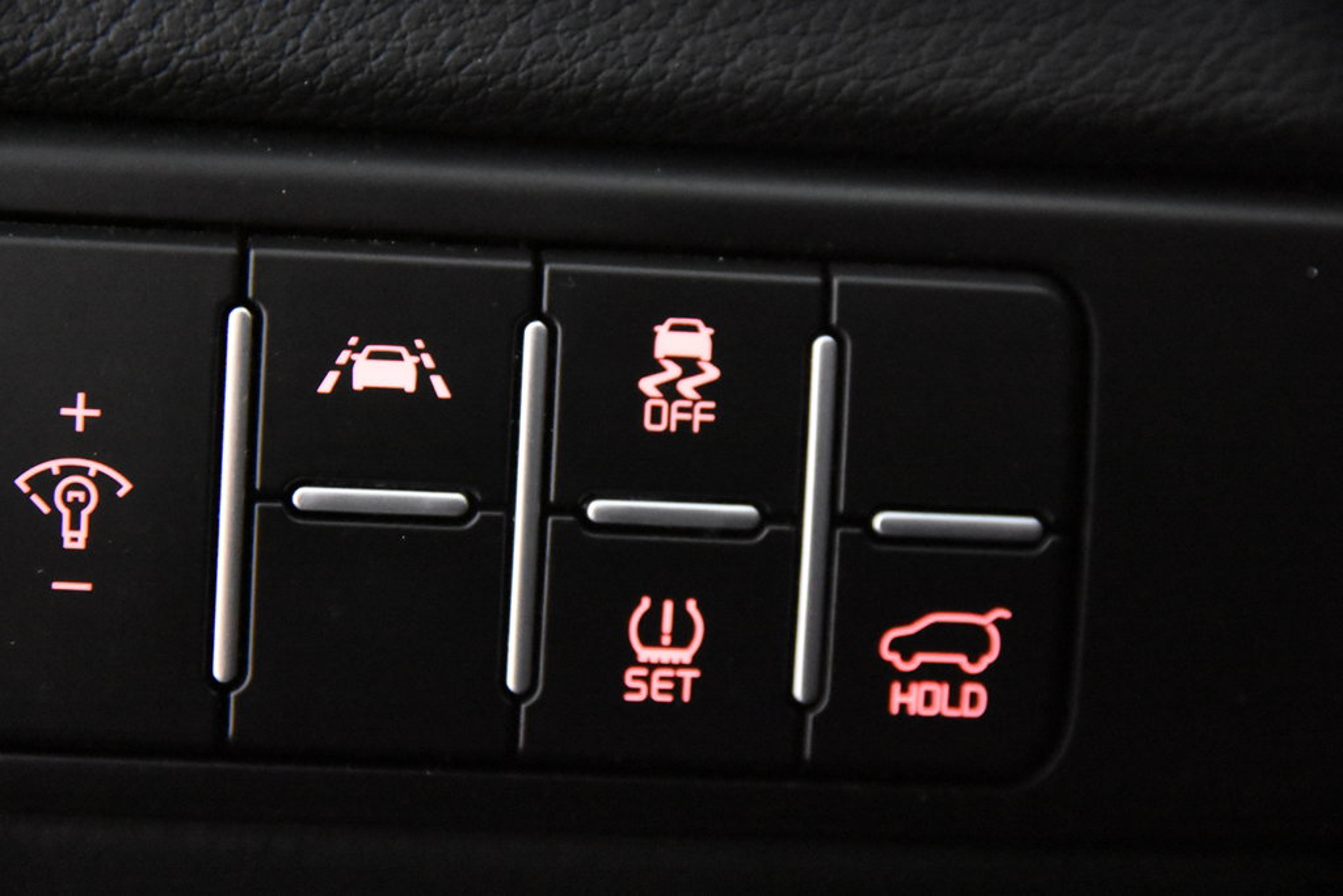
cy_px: 448
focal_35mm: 105
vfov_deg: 13.0
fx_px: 3917
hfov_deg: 19.5
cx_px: 672
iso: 12800
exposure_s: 1/60
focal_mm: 70
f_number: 4
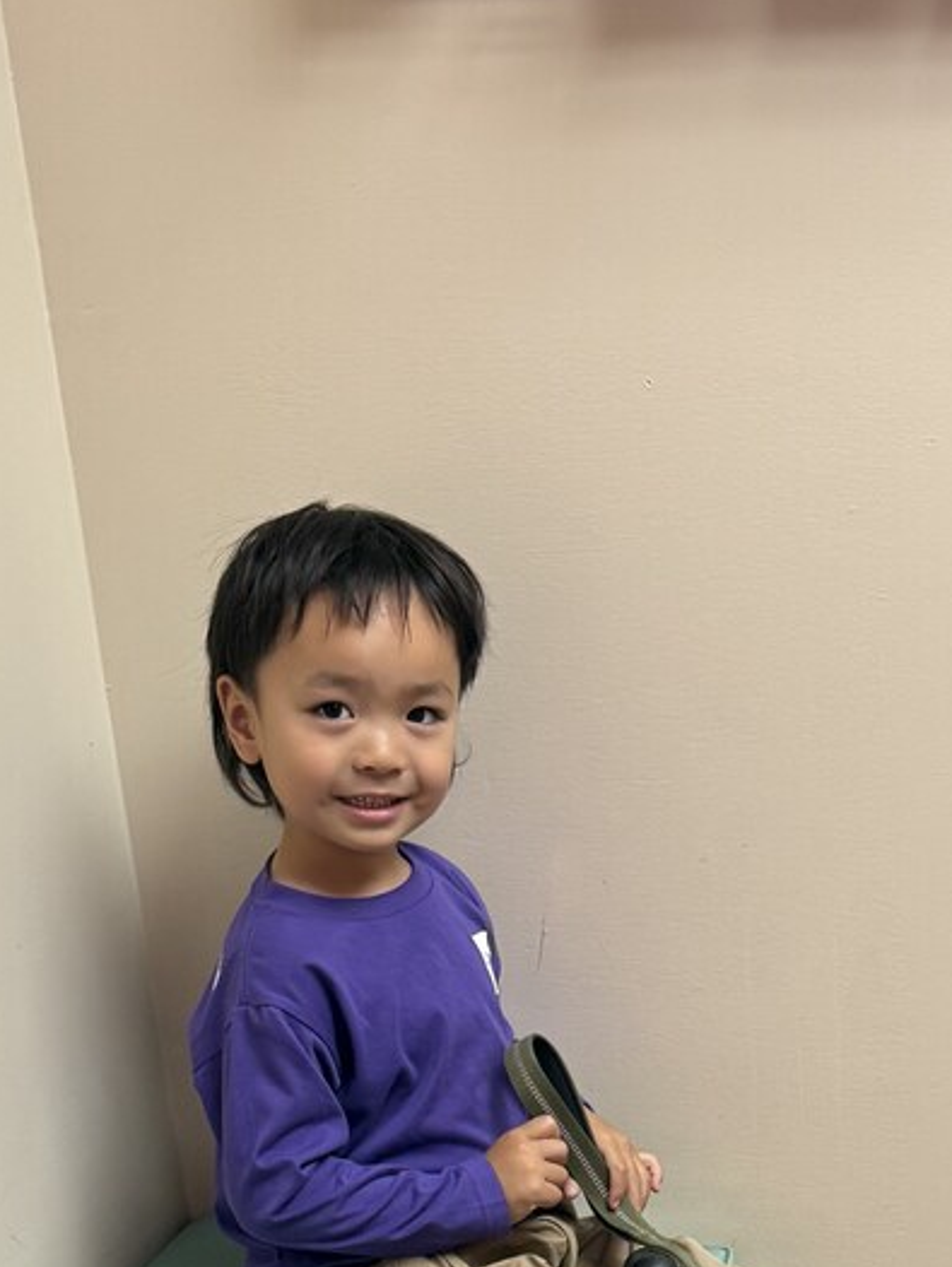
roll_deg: +1.1
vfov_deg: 24.0
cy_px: 1568
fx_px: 2675
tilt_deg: -29.3
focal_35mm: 73
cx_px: 853
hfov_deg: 19.8
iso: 125
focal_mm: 6.76
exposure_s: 1/60
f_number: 1.78
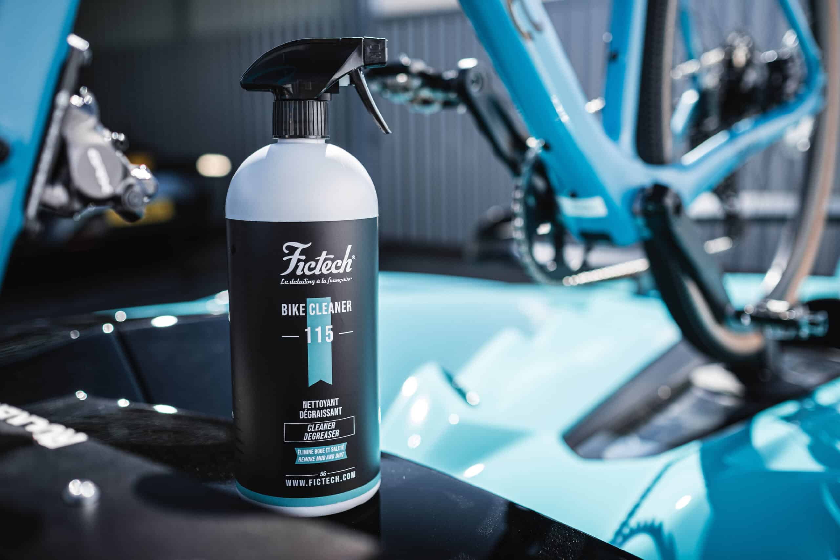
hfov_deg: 54.4
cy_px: 280
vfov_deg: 37.9
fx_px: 817
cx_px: 420
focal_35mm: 35
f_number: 2
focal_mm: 23
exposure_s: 1/550
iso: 160
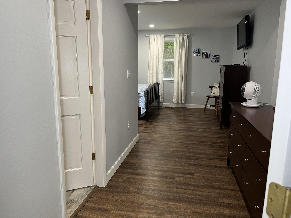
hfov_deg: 65.3
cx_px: 142
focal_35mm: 27
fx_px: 227
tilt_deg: -11.6
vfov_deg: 51.4
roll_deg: -0.9
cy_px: 107
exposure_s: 1/66
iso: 100
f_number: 1.6
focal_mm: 5.1
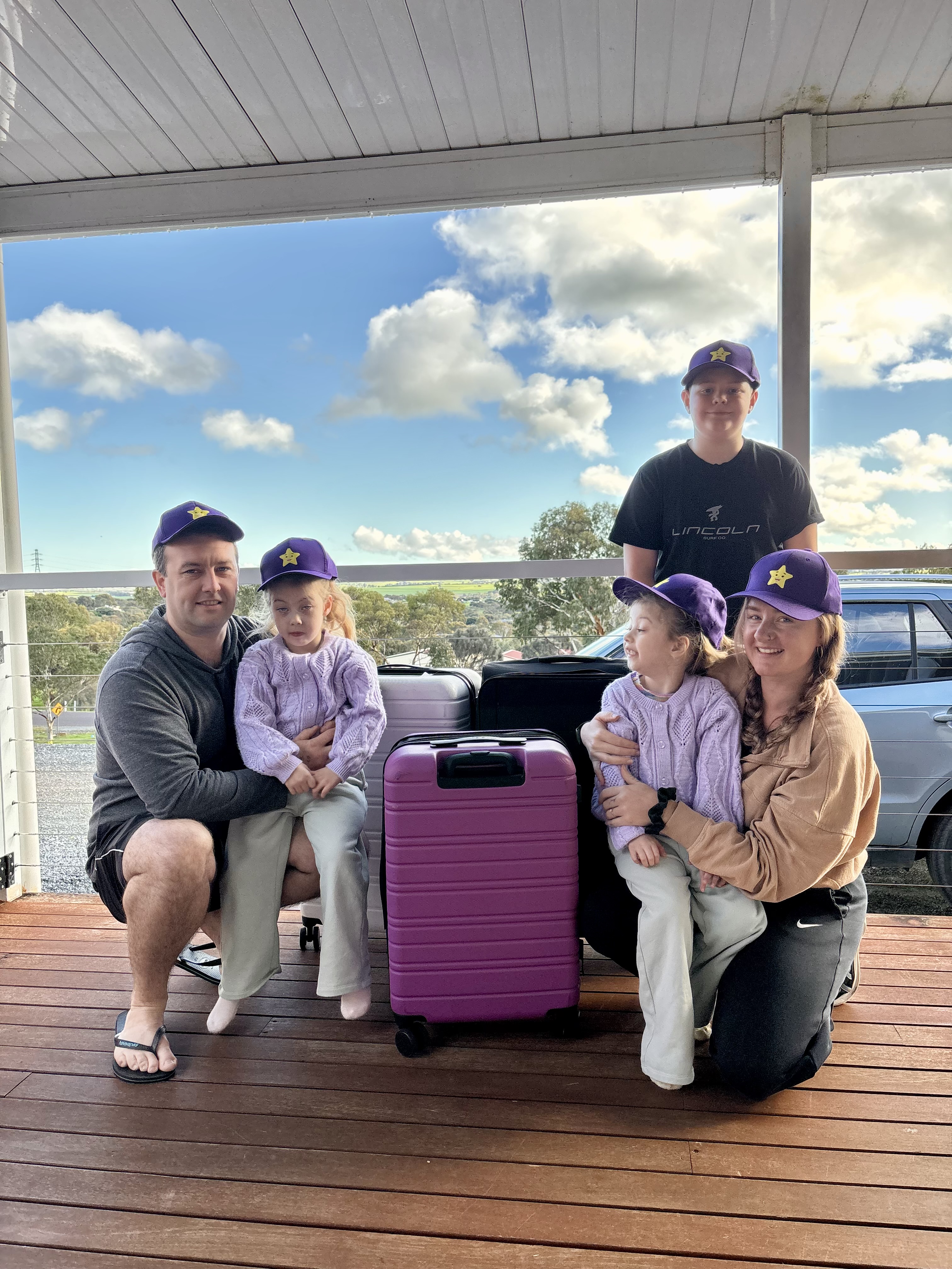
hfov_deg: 53.1
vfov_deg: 67.3
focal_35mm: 26
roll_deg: +0.2
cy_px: 634
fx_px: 953
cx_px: 476
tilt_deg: -2.6
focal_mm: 5.96
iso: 50
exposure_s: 1/425
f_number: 1.6
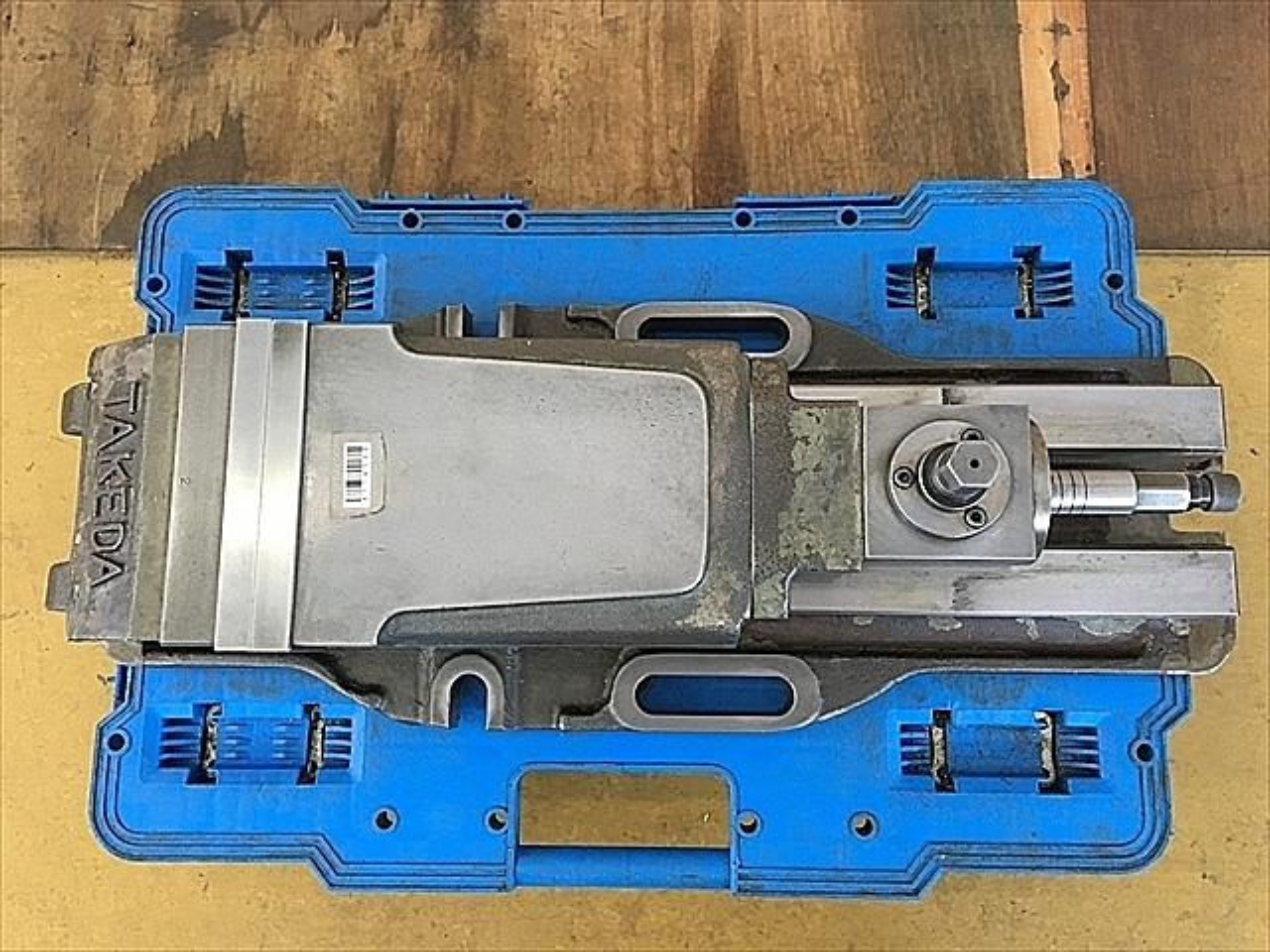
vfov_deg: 48.2
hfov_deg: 61.7
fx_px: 1064
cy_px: 476
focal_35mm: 29
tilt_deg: -81.8
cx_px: 635
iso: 200
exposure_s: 1/30
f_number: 2.2
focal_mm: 4.15
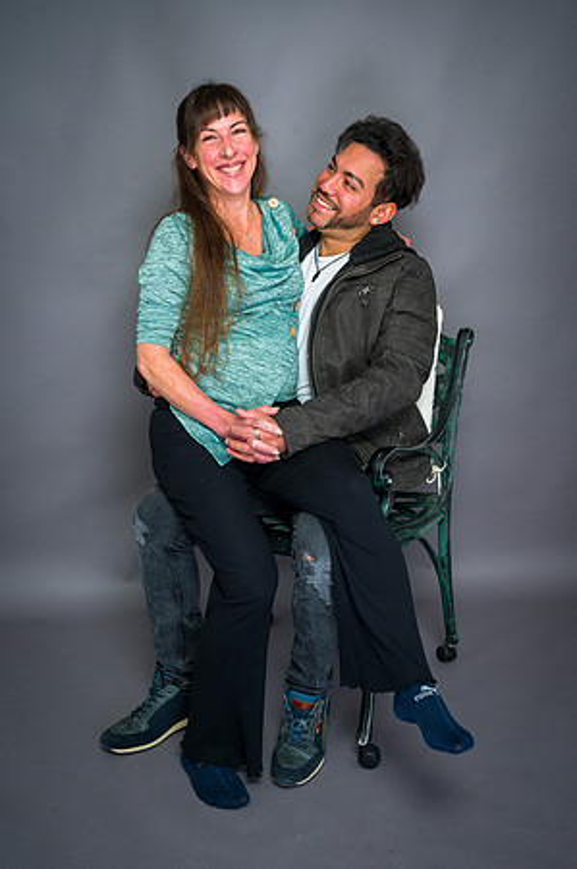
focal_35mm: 40
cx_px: 288
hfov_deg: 33.3
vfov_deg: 48.5
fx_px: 964
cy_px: 434
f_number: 5.6
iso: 200
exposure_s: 1/100
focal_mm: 40
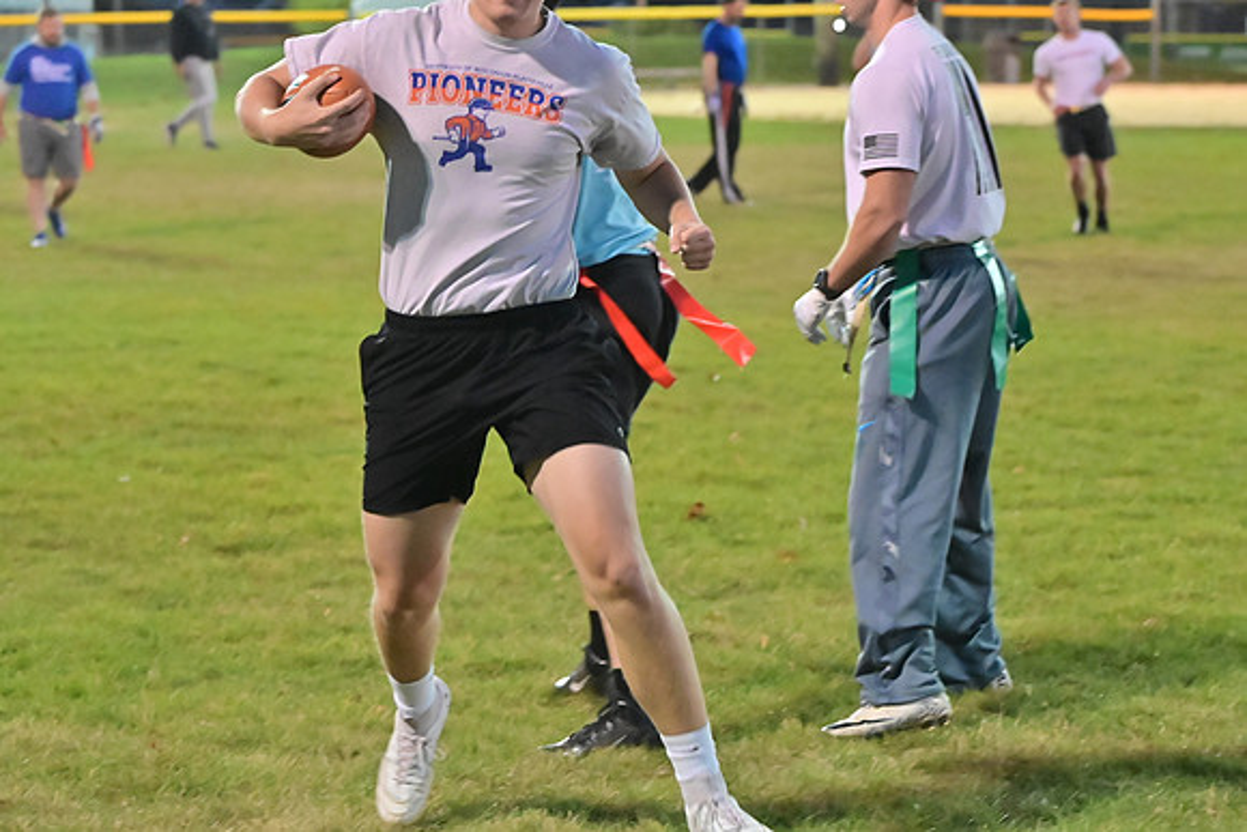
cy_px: 416
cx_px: 624
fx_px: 4400
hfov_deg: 16.1
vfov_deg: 10.8
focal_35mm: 127
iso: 6400
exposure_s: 1/320
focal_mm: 85
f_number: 4
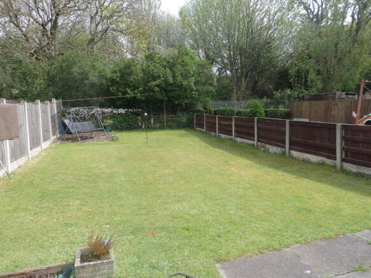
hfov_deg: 69.4
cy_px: 139
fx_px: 268
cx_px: 186
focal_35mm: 25
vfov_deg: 54.9
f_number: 3
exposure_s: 1/640
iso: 100
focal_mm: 4.5
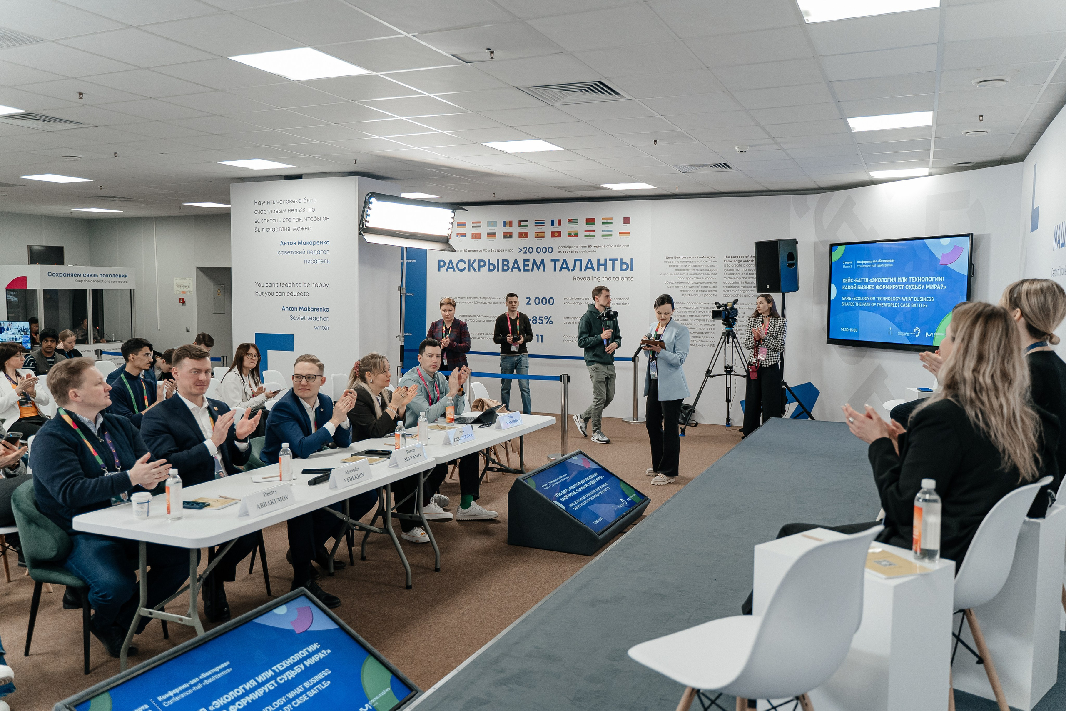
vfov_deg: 45.8
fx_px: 842
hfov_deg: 64.7
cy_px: 356
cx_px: 533
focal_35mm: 28
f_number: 2.8
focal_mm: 28
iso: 1600
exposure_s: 1/250
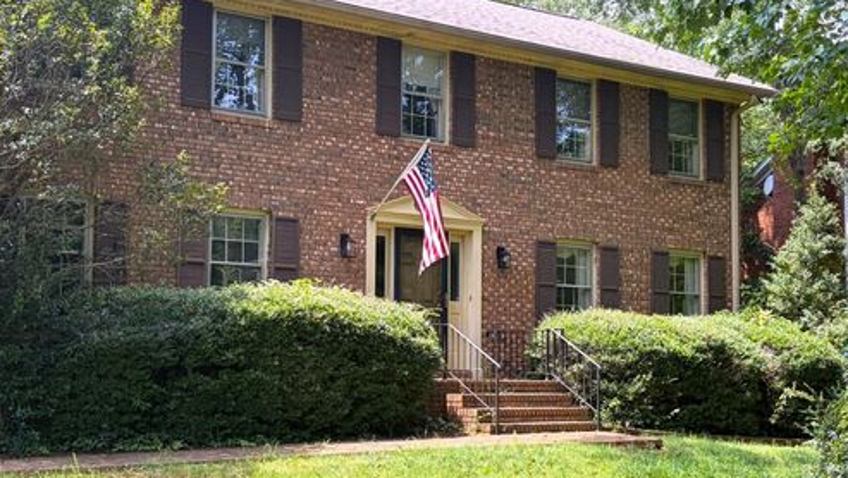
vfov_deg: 22.7
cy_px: 278
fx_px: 1192
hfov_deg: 39.1
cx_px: 427
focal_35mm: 53
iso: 50
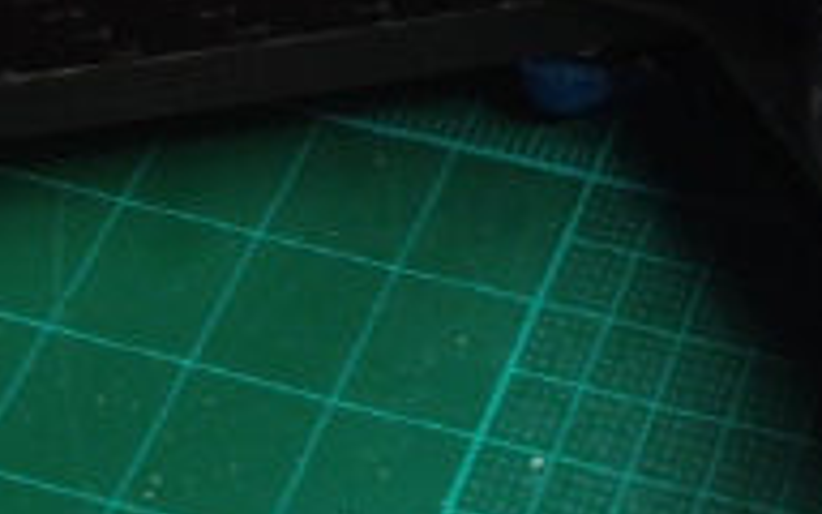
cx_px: 1102
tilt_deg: -47.1
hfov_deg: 18.6
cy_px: -291
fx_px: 2307
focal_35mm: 103
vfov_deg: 12.0
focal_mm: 4.28
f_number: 2.4
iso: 80
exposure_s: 1/20
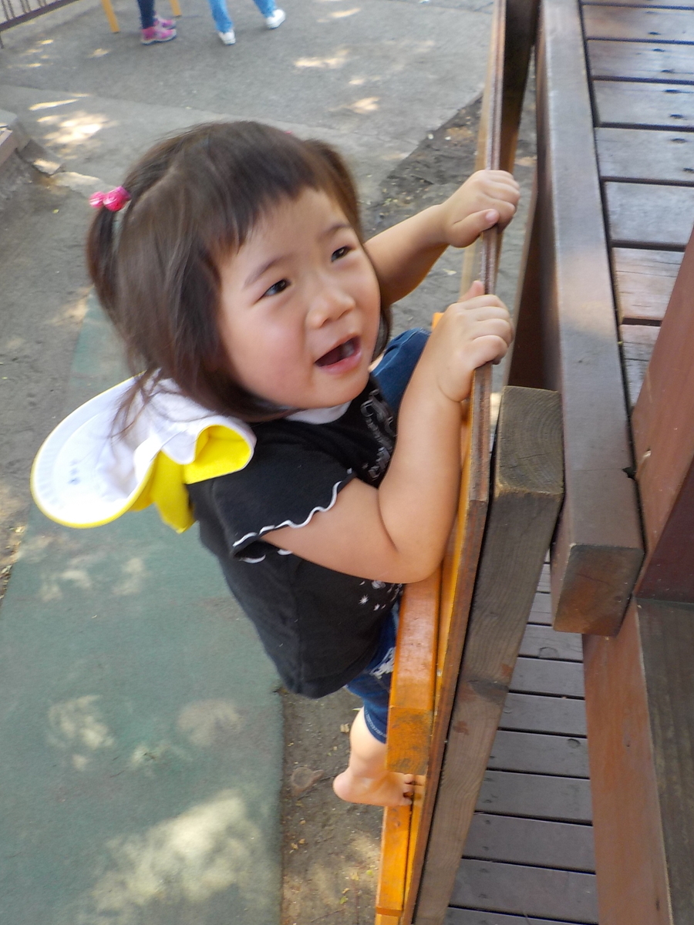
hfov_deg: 46.8
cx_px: 347
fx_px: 802
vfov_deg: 60.0
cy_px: 462
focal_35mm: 30
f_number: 3.3
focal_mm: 4.1
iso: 125
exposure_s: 1/60
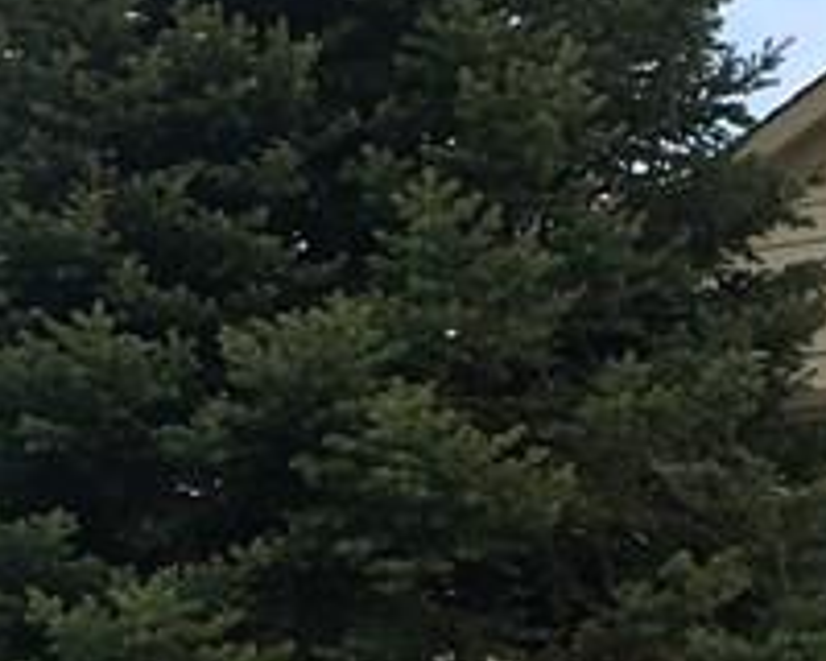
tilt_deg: +6.5
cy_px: 826
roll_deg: -1.1
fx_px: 3545
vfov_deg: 10.4
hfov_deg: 13.2
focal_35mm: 145
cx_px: 686
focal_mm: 4.15
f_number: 2.2
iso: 25
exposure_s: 1/359
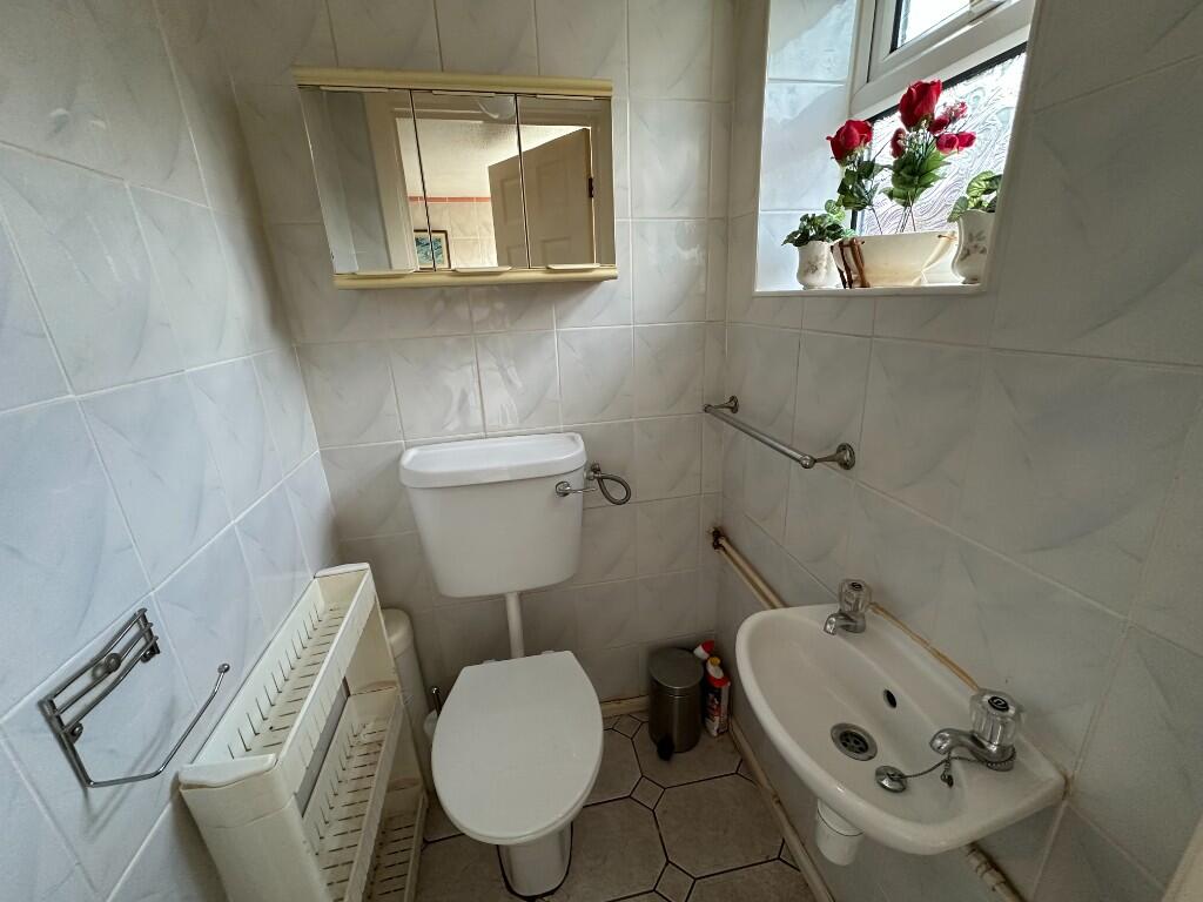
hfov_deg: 102.1
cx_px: 602
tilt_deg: -17.5
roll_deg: +2.6
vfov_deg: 85.7
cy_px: 451
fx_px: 487
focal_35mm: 14
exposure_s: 1/94
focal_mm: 2.22
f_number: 2.2
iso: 320
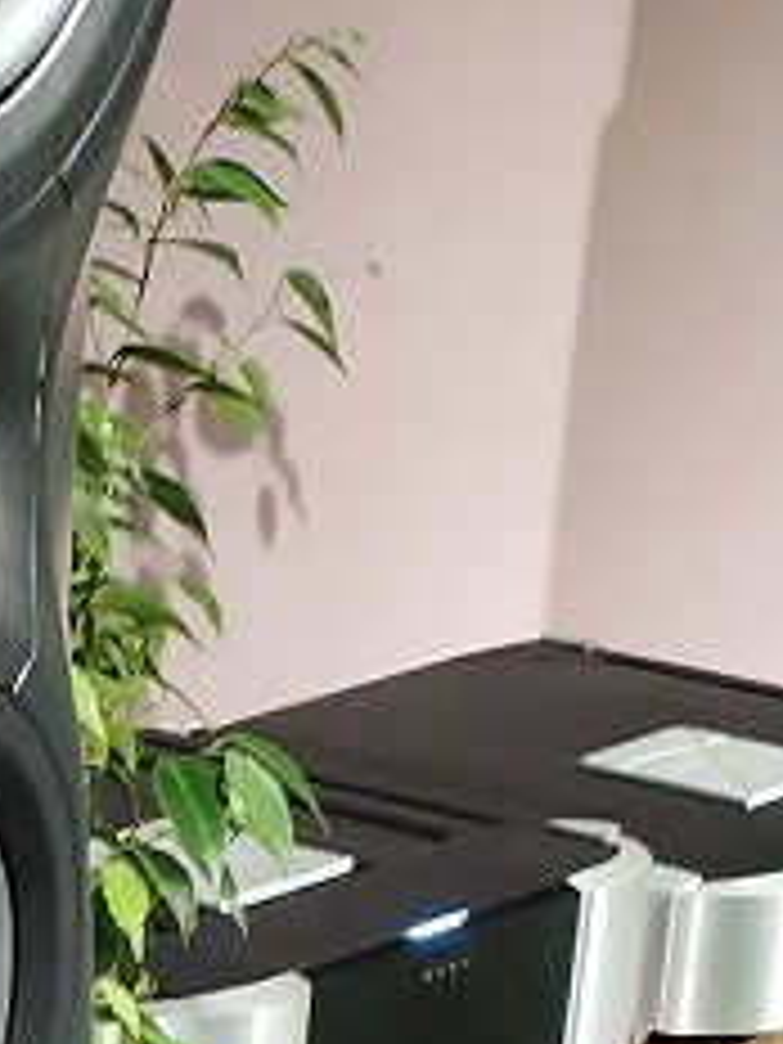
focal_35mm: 173
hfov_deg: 8.3
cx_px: -547
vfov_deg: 11.1
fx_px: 5218
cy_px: 1483
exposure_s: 1/25
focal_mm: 4.75
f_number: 1.8
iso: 823
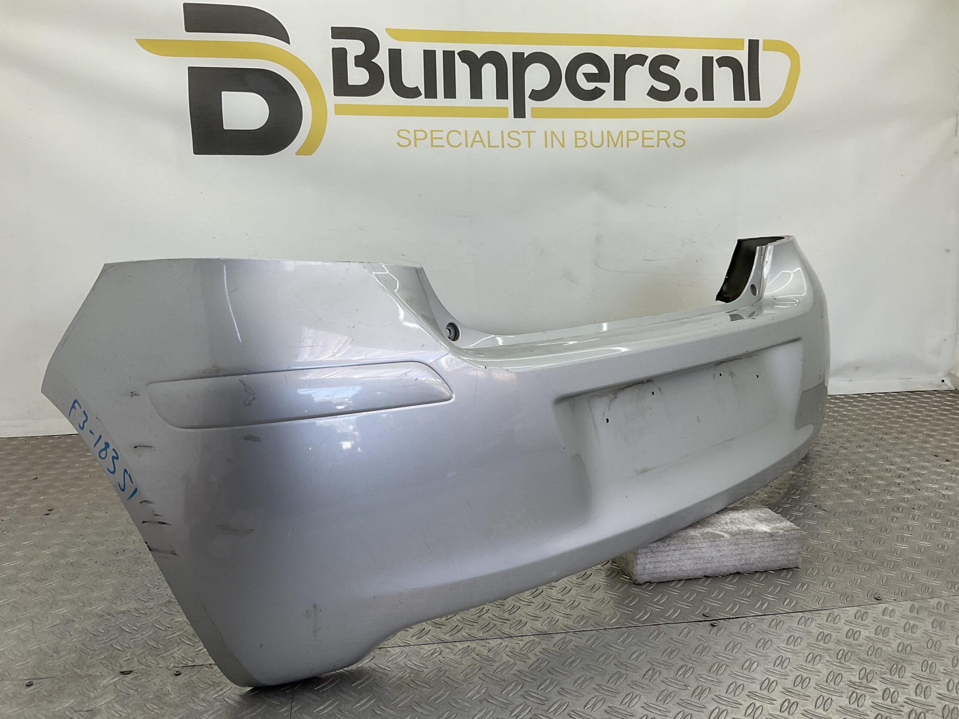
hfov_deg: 61.7
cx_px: 480
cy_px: 360
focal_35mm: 29
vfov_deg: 48.2
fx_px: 803
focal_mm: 3
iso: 16
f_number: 1.8
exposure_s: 1/166
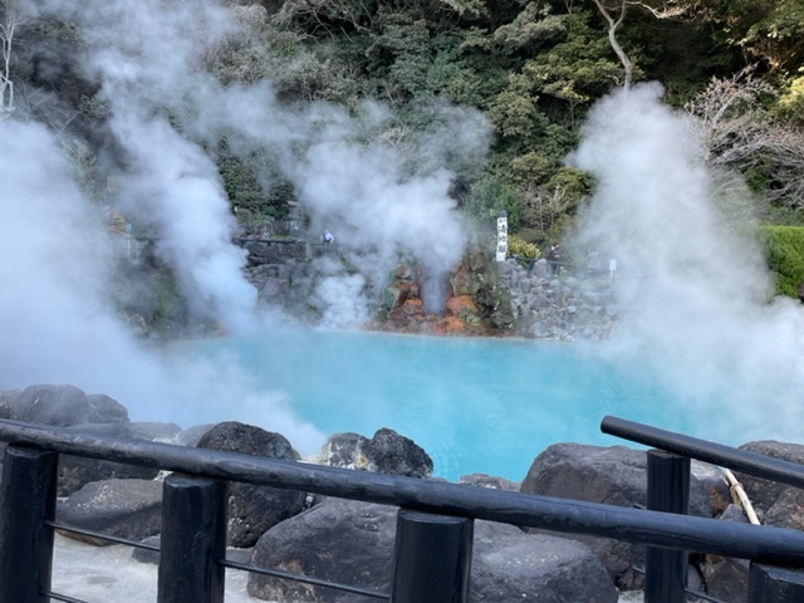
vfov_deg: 53.1
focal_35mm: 26
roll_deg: -1.9
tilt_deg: -1.2
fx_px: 604
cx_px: 402
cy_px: 302
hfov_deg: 67.3
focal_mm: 4.2
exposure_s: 1/161
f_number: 1.6
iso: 32
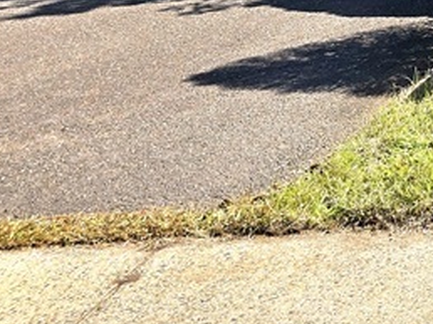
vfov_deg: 11.7
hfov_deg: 14.2
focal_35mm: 107
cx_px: 962
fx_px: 1337
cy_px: -405
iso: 12
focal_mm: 6.3
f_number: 1.7
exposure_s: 1/455
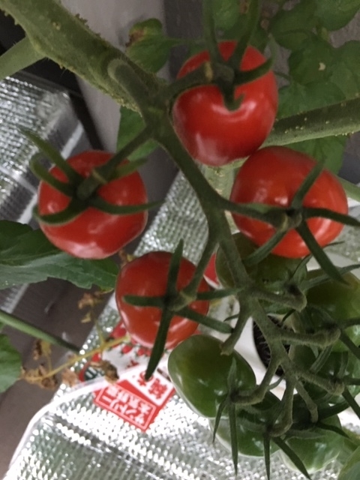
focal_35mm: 29
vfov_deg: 61.7
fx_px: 402
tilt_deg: -67.8
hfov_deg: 48.2
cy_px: 240
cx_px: 180
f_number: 2.2
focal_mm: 4.15
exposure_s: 1/15
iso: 200
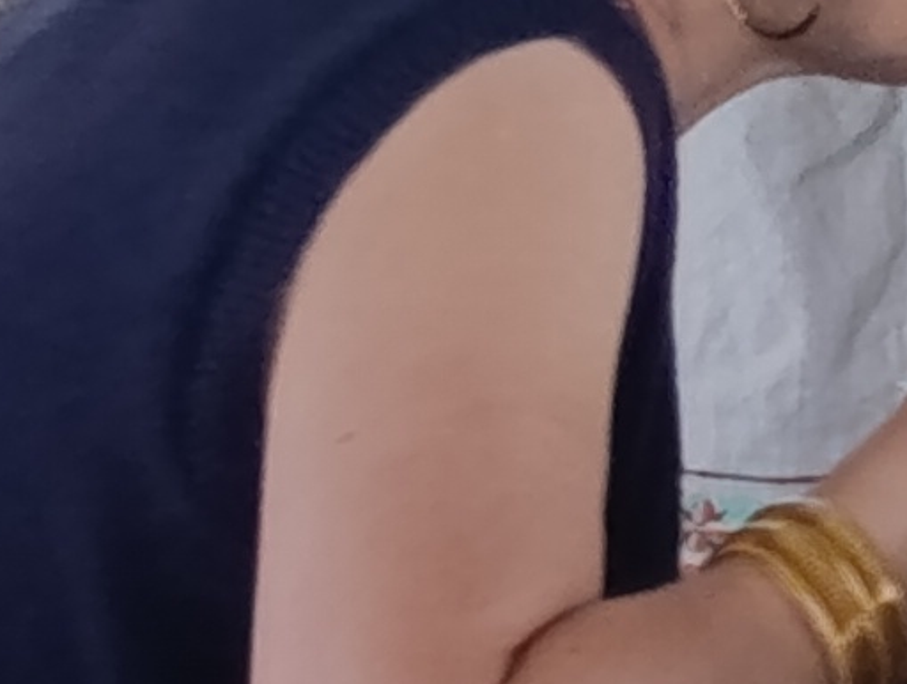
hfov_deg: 4.5
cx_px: 1206
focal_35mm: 438
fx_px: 11498
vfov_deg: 3.3
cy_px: -1646
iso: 160
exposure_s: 1/120
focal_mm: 6.14
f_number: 1.6
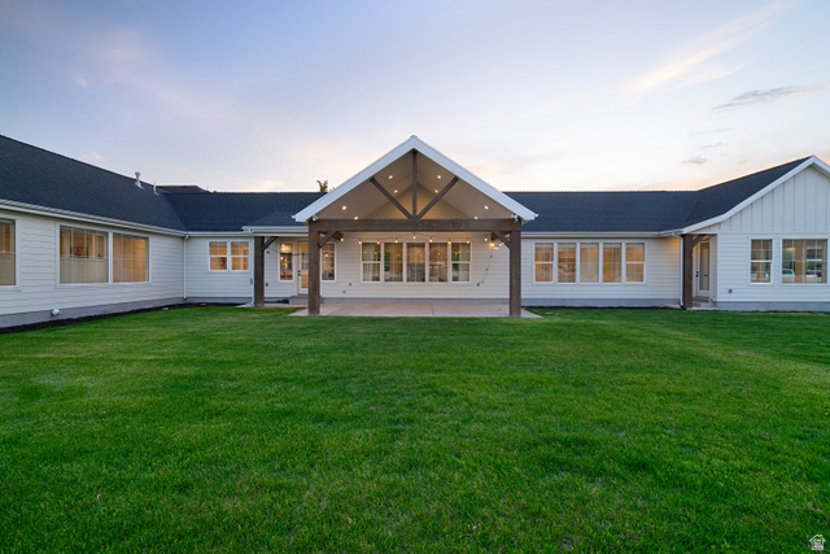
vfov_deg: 73.8
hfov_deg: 96.7
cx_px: 415
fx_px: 369
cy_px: 277
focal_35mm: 16
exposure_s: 1/10
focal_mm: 16
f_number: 9
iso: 400
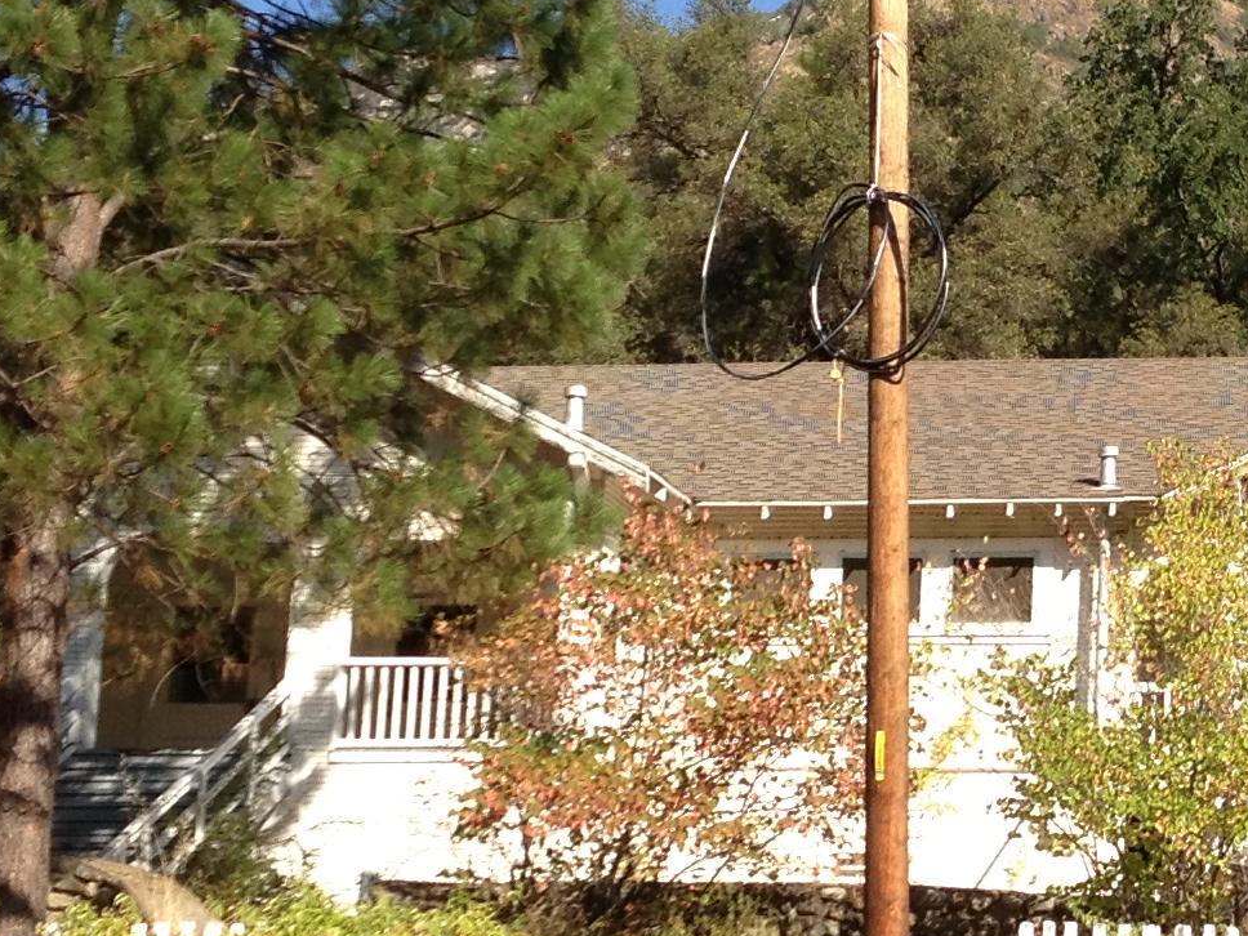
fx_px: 4254
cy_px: 588
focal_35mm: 118
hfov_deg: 16.4
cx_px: 1211
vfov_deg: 12.5
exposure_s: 1/1004
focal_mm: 4.28
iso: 50
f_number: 2.4
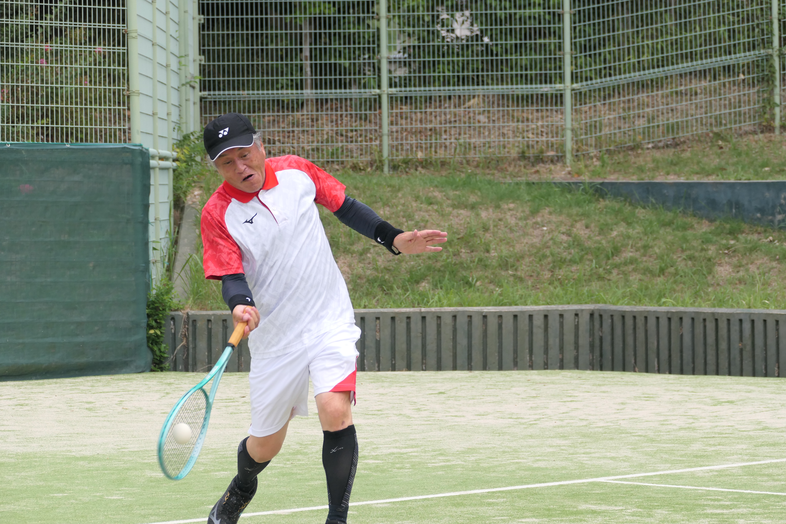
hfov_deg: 11.1
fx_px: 4061
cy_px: 262
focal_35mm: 186
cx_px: 393
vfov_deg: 7.4
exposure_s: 1/3200
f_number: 4
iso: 500
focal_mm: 67.72
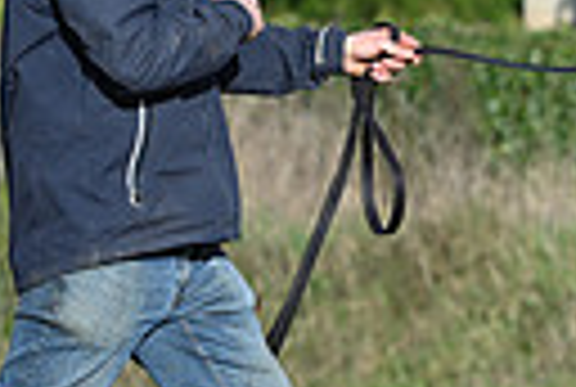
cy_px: -11
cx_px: 1148
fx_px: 8420
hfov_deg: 3.9
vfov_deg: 2.6
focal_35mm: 525
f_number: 3.5
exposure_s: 1/1250
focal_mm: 116
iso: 140
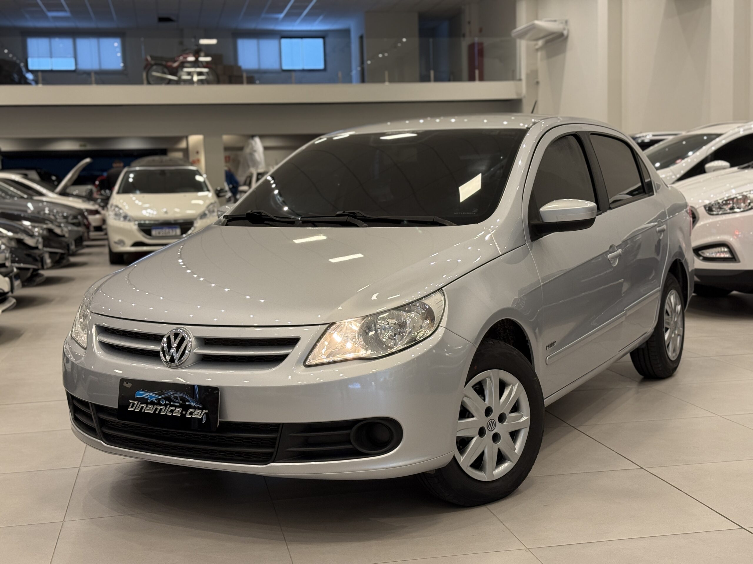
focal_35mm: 48
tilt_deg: -5.8
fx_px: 1044
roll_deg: +1.9
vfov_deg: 30.3
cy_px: 282
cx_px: 376
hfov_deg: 39.7
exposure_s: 1/60
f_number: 1.78
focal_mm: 6.76
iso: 160
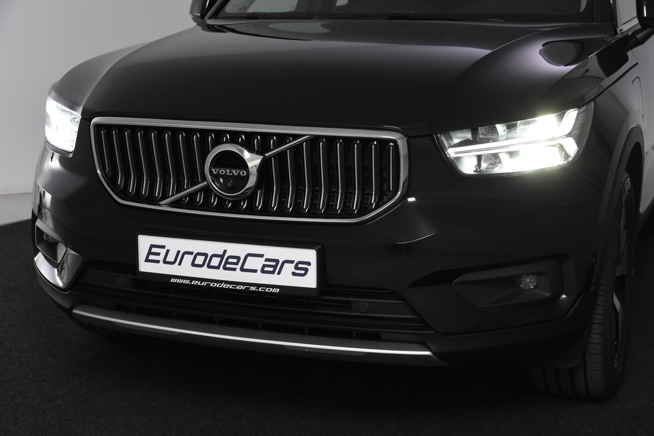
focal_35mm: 60
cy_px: 218
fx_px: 1090
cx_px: 327
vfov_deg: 22.6
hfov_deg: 33.4
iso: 1600
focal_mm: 40
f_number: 6.3
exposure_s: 1/160
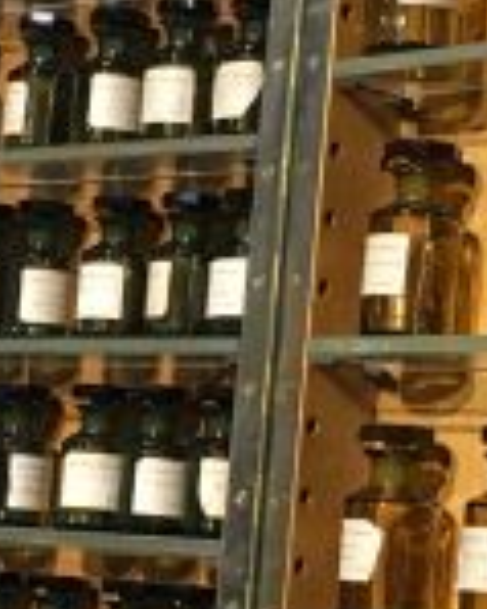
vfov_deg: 14.5
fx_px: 2399
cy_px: 399
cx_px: 188
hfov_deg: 11.6
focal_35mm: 133
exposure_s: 1/17
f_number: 2.2
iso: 80
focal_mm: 4.15
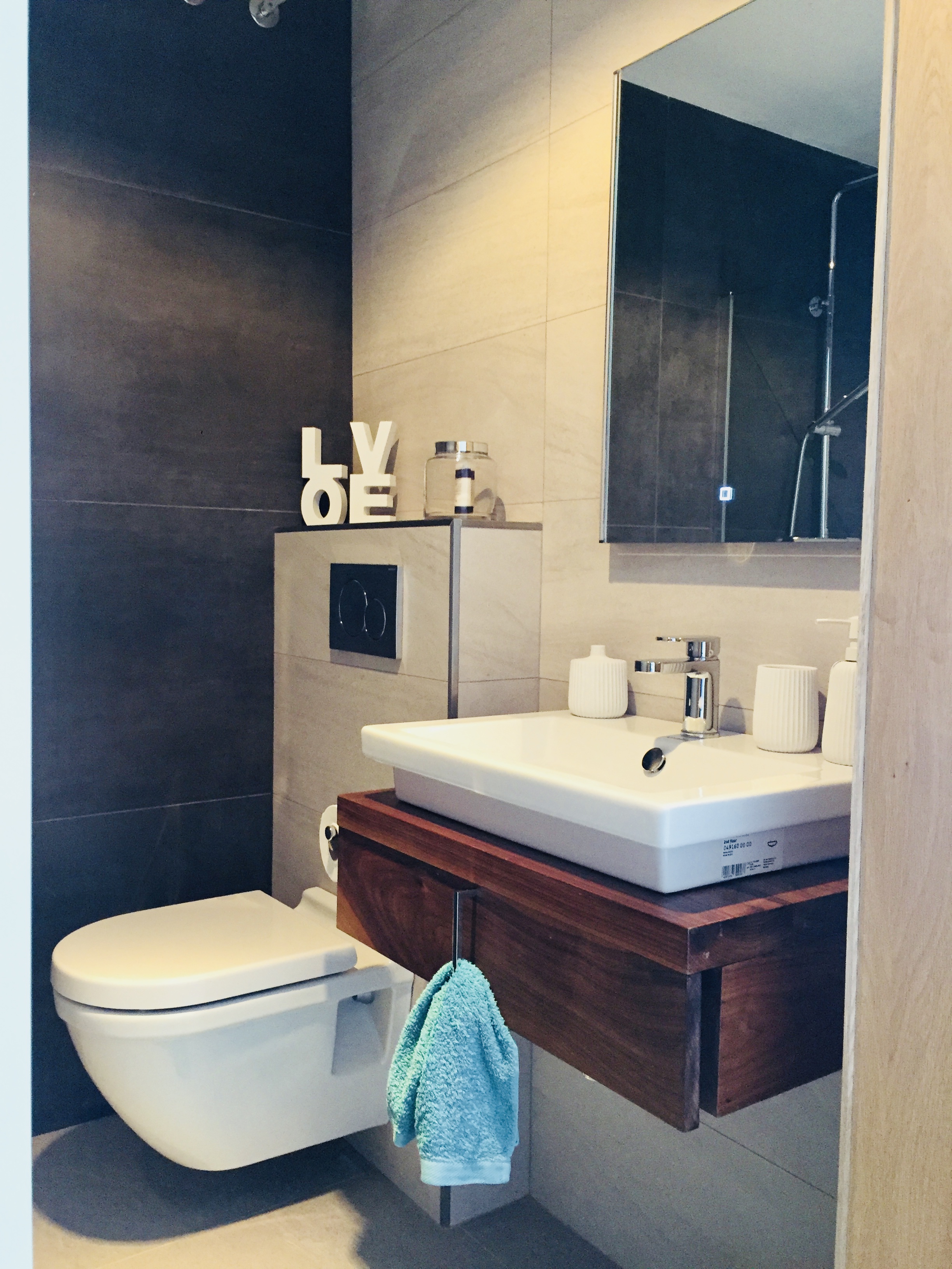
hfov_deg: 48.2
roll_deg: -0.5
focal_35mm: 29
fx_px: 1063
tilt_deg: -1.8
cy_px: 634
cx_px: 476
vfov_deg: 61.7
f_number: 2.2
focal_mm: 4.15
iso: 200
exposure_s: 1/33
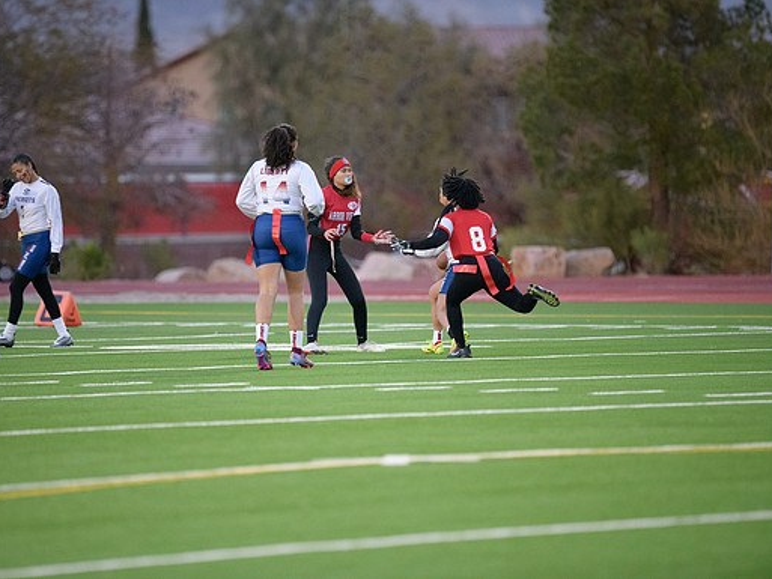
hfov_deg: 6.1
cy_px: 290
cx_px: 360
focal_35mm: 326
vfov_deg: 4.6
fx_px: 7272
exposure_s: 1/3200
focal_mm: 300
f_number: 2.8
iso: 7200
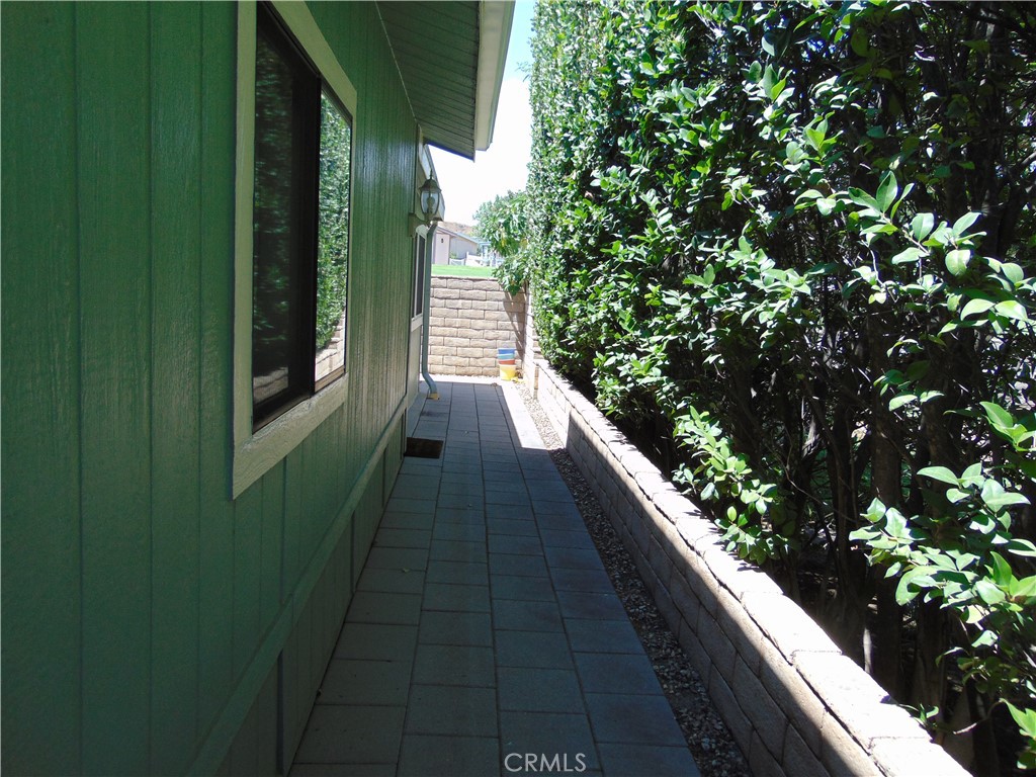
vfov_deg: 54.9
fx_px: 748
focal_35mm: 25
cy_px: 388
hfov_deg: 69.4
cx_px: 518
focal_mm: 4.5
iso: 80
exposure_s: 1/320
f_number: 3
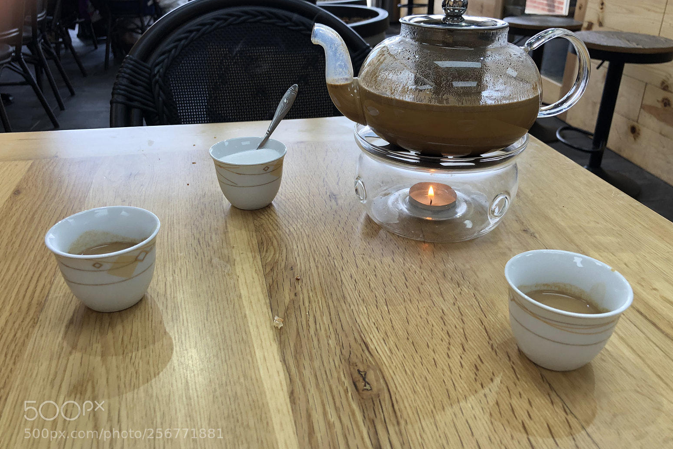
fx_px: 561
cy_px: 207
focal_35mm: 30
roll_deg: -0.6
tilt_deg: -25.0
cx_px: 344
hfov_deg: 61.9
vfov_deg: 43.6
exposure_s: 1/120
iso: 32
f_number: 1.8
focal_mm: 4
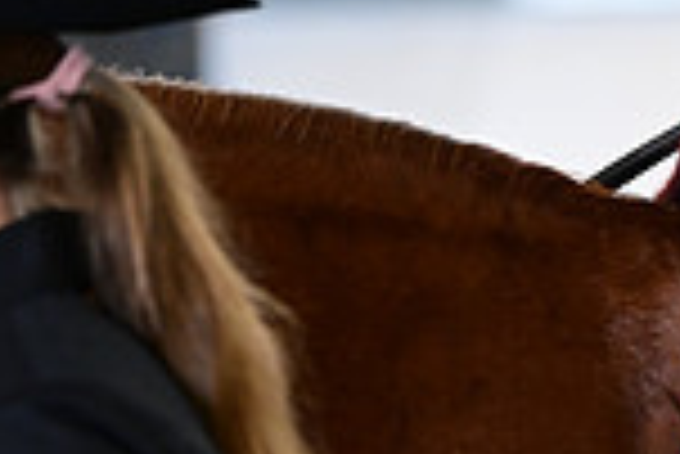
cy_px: -101
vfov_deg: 1.9
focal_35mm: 710
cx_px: 1292
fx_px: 13424
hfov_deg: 2.9
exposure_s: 1/200
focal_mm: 185
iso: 1600
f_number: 4.5
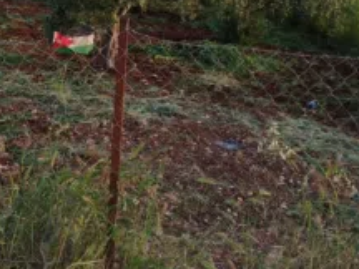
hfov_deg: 27.3
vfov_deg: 20.3
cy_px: 32
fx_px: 736
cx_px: 138
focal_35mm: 71
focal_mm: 5.25
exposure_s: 1/900
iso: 647
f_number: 1.75
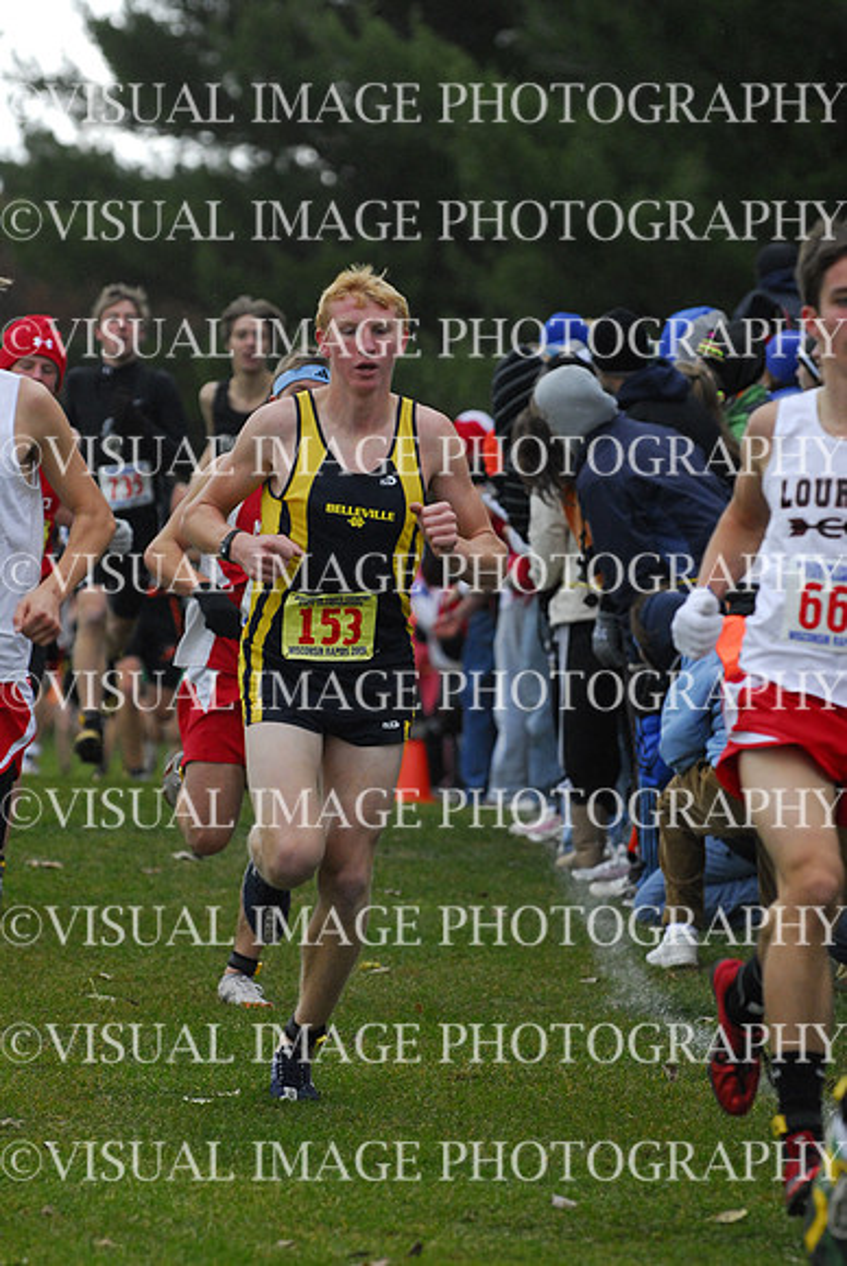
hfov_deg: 5.1
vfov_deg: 7.6
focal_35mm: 270
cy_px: 633
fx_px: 9505
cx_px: 424
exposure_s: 1/640
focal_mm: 180
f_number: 4
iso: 800
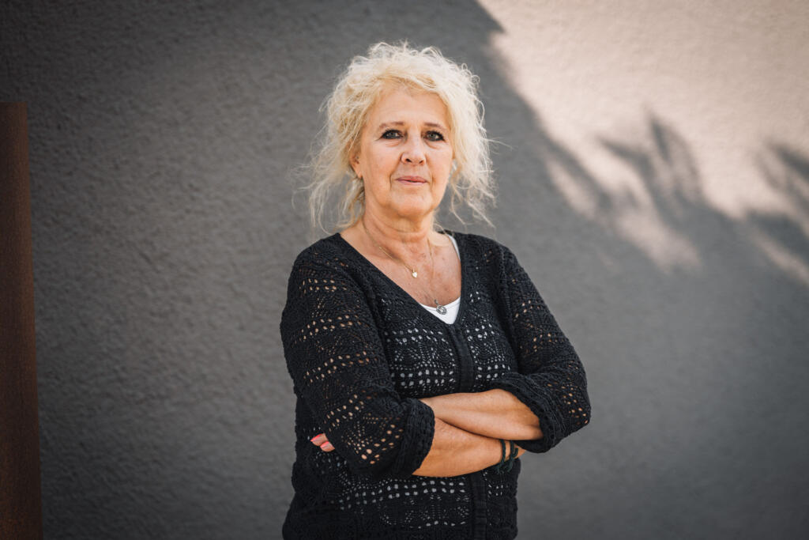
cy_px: 270
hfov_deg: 23.9
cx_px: 404
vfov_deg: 16.1
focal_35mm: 85
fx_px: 1910
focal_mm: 85
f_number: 2.2
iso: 100
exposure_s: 1/640
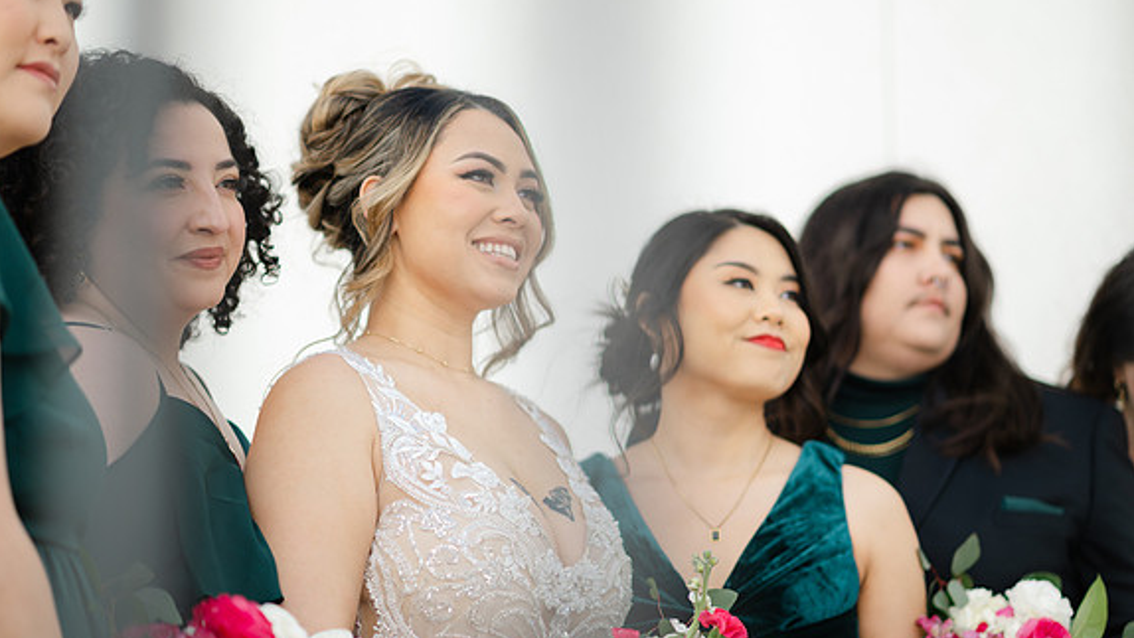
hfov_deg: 23.7
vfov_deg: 13.4
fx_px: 2706
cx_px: 563
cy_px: 323
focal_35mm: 90
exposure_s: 1/2500
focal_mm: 85
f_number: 1.8
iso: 80
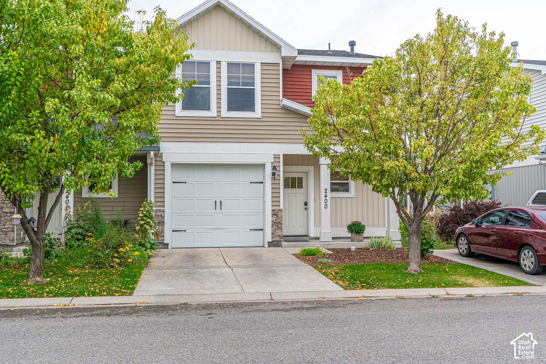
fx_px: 534
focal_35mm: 35
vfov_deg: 37.6
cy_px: 182
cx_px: 273
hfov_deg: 54.1
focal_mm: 35
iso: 400
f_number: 7.1
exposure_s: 1/250
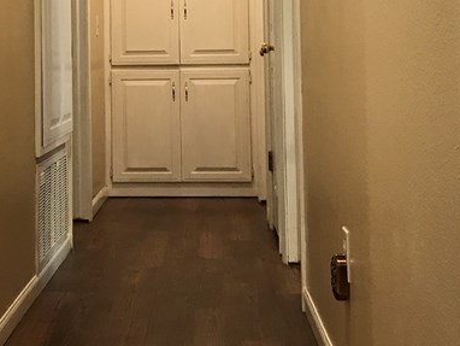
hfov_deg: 25.7
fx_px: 997
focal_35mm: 75
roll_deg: -0.1
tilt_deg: +2.1
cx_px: 128
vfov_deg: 19.2
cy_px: 18
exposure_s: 1/17
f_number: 1.8
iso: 40
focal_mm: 3.99
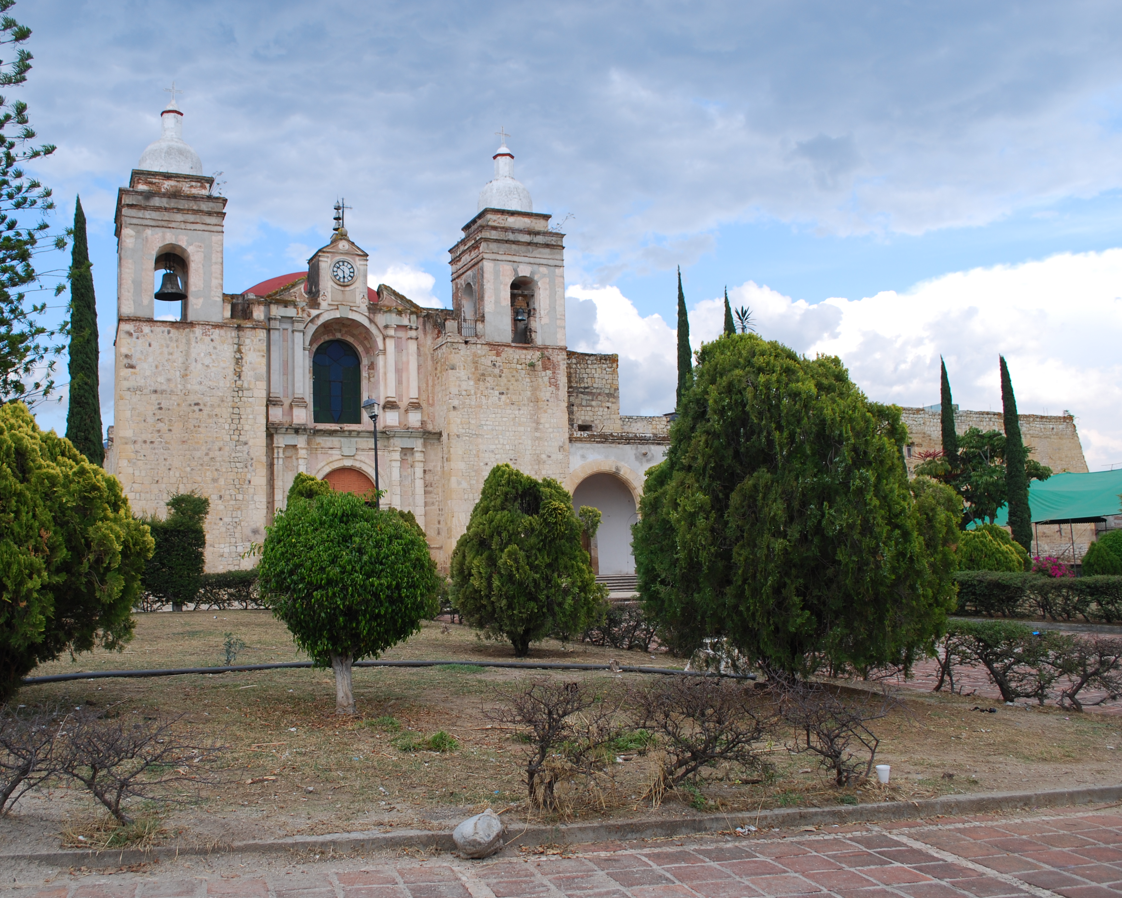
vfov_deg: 47.1
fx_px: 1029
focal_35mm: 31
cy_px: 448
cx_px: 505
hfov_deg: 57.1
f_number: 5.6
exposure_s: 1/125
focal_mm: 18
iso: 100
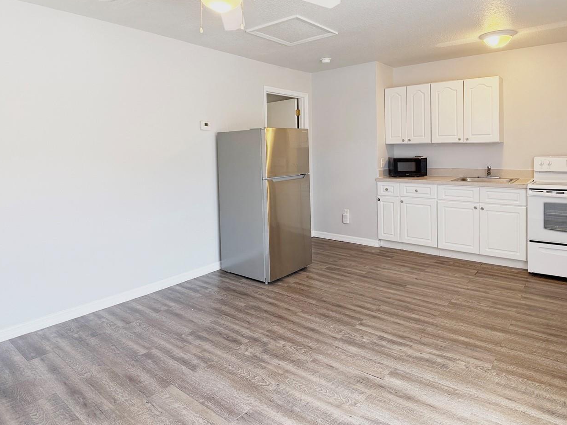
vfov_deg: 45.0
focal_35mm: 31
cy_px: 152
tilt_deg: -0.5
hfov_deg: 58.4
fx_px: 508
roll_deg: +0.9
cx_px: 287
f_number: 1.78
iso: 125
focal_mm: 6.76
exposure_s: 1/204
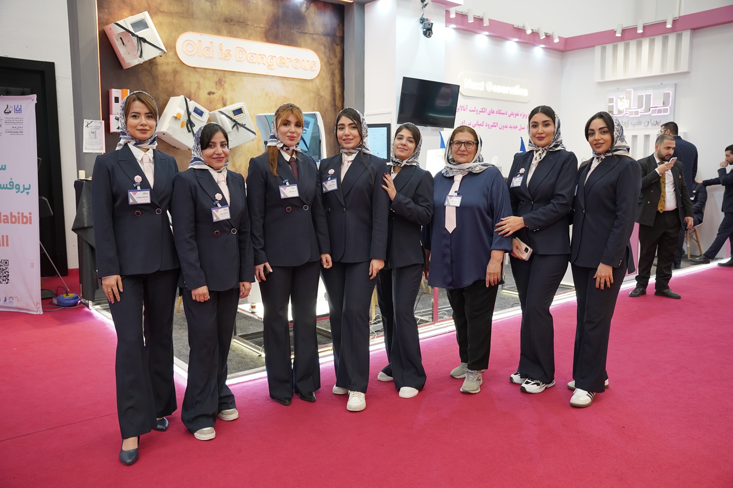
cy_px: 244
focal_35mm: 30
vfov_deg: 44.3
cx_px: 366
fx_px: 601
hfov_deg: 62.8
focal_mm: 29.5
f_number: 4
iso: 1000
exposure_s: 1/125
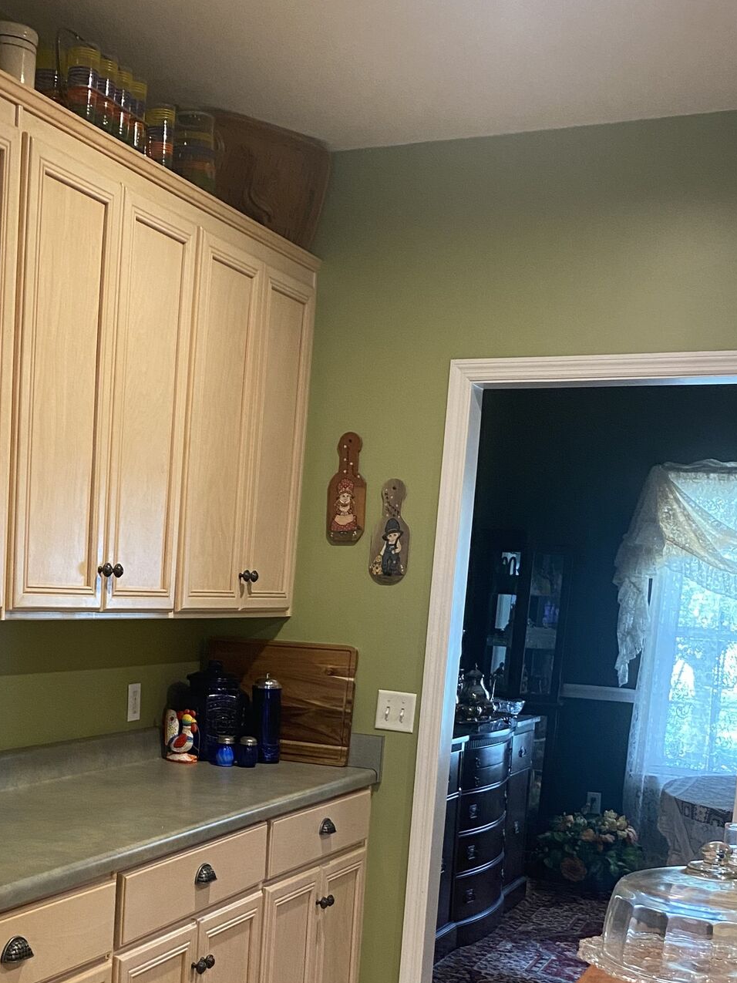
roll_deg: -3.3
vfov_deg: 38.9
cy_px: 783
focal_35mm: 47
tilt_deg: -4.5
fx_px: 1334
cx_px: 154
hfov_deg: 30.2
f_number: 1.8
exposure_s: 1/60
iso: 400
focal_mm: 4.25
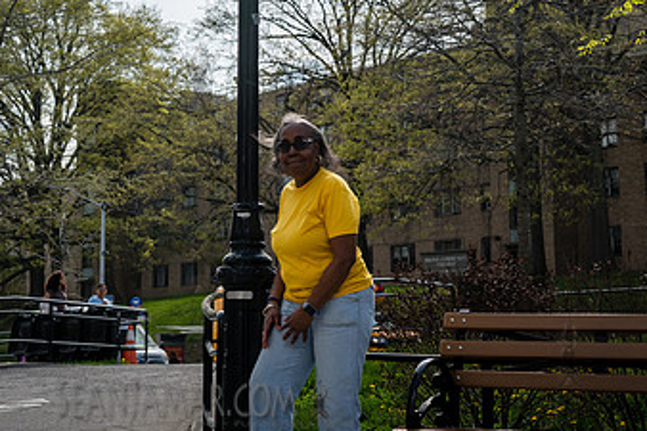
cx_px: 197
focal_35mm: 79
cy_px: 75
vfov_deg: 17.1
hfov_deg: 25.5
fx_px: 1419
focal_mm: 46
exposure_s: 1/1000
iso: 100
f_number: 4.5
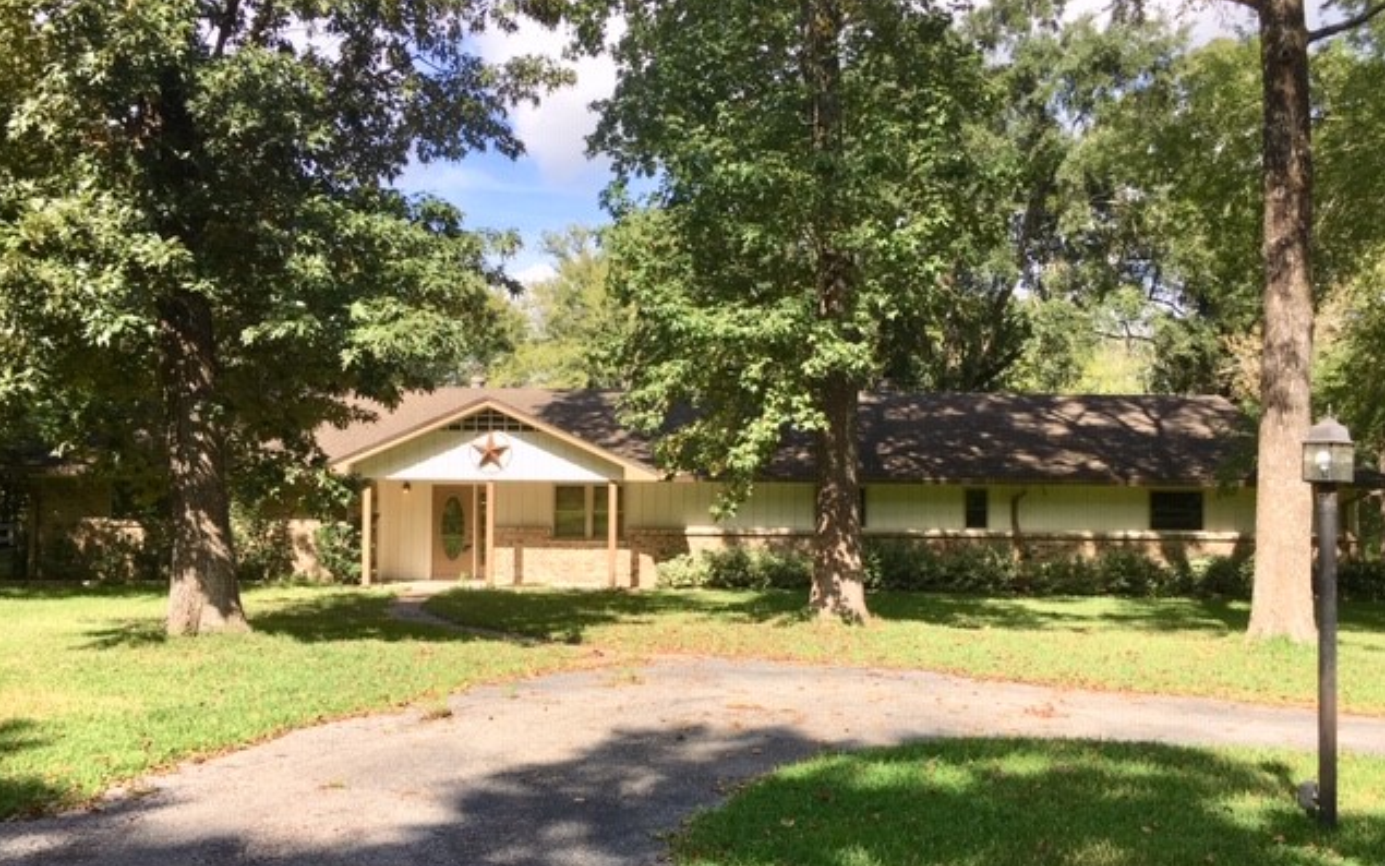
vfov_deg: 40.5
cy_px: 493
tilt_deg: +0.9
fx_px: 1170
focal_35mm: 31
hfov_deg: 61.2
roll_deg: -1.0
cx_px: 691
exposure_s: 1/845
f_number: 2.2
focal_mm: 4.15
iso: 25
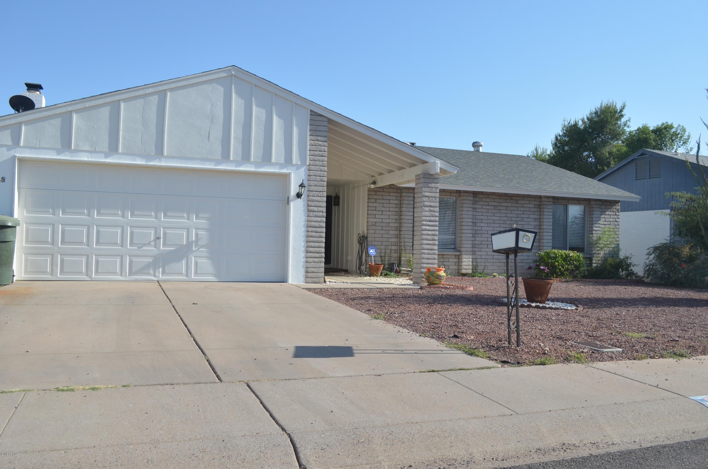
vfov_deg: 39.8
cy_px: 234
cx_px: 354
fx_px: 648
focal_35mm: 33
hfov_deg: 57.3
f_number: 8
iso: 640
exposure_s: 1/2000
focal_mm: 22
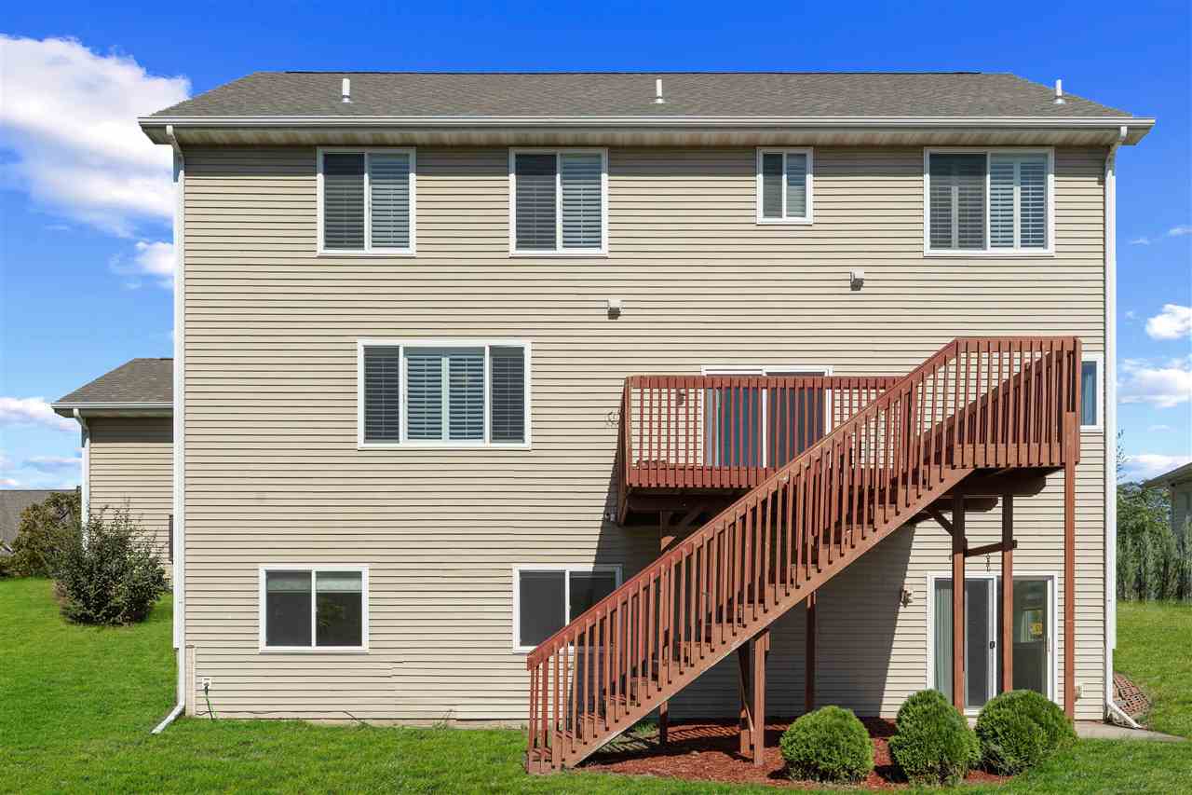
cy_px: 398
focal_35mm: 30
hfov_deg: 62.8
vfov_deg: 44.3
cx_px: 596
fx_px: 977
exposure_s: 1/8000
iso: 320
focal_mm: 29.5
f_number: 9
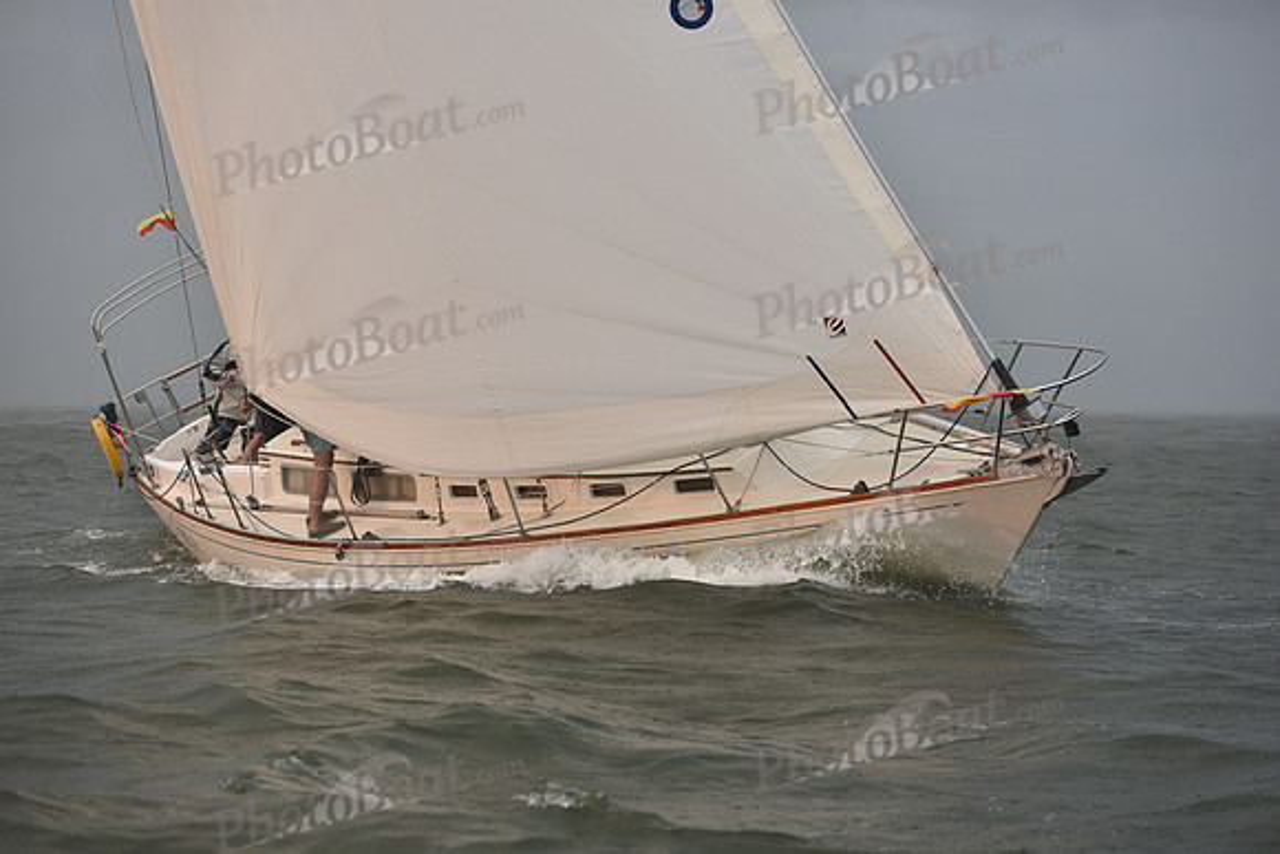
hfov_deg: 22.6
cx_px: 640
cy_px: 427
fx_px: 3201
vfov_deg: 15.2
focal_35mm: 90
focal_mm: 90
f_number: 4.5
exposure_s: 1/500
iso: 400
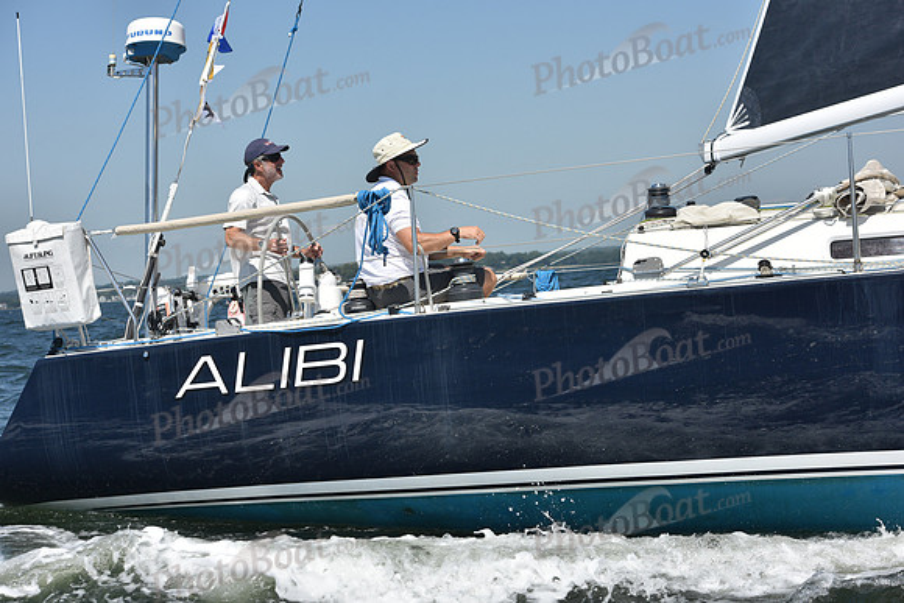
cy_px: 302
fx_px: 2009
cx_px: 452
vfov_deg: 17.1
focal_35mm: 80
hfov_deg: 25.4
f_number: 8
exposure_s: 1/1250
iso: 250
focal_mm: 80
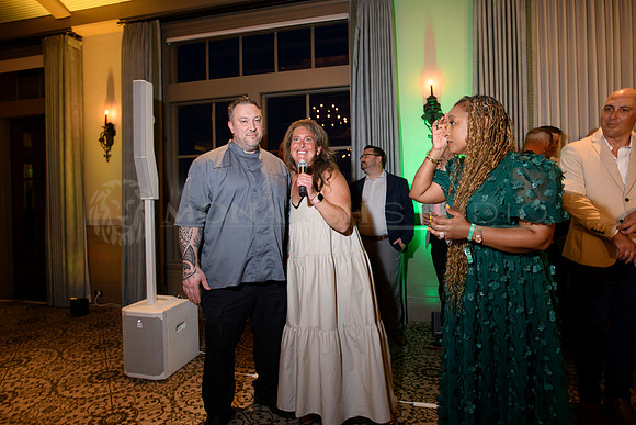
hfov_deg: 84.0
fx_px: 353
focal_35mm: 20
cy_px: 212
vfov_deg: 62.0
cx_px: 318
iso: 640
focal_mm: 20
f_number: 5.6
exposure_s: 1/40
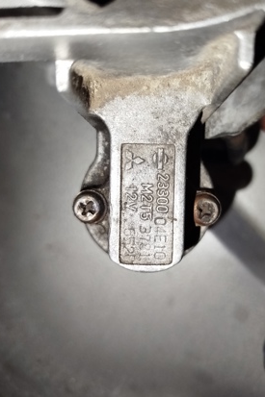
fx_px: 320
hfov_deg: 44.8
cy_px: 185
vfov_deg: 63.6
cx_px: 153
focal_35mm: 29
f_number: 1.7
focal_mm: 5.31
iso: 320
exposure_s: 1/33
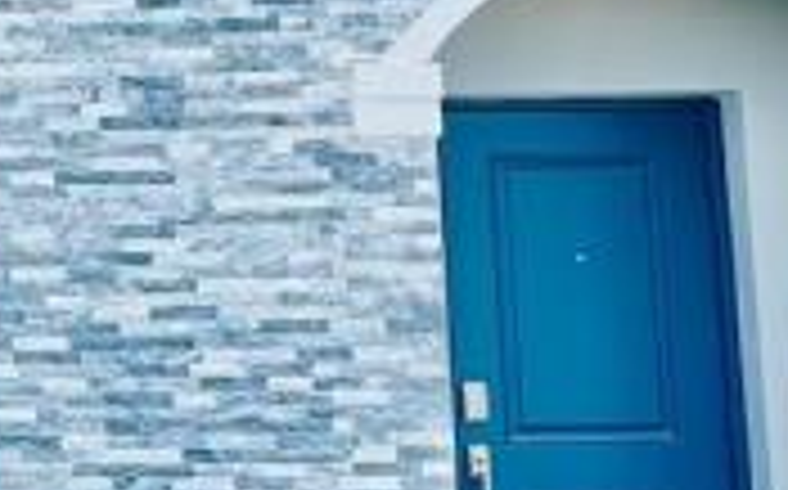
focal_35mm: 61
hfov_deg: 29.0
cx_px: -153
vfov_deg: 21.1
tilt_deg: +5.7
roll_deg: +1.5
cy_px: 126
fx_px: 1309
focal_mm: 2.22
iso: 50
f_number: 2.2
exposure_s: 1/1198
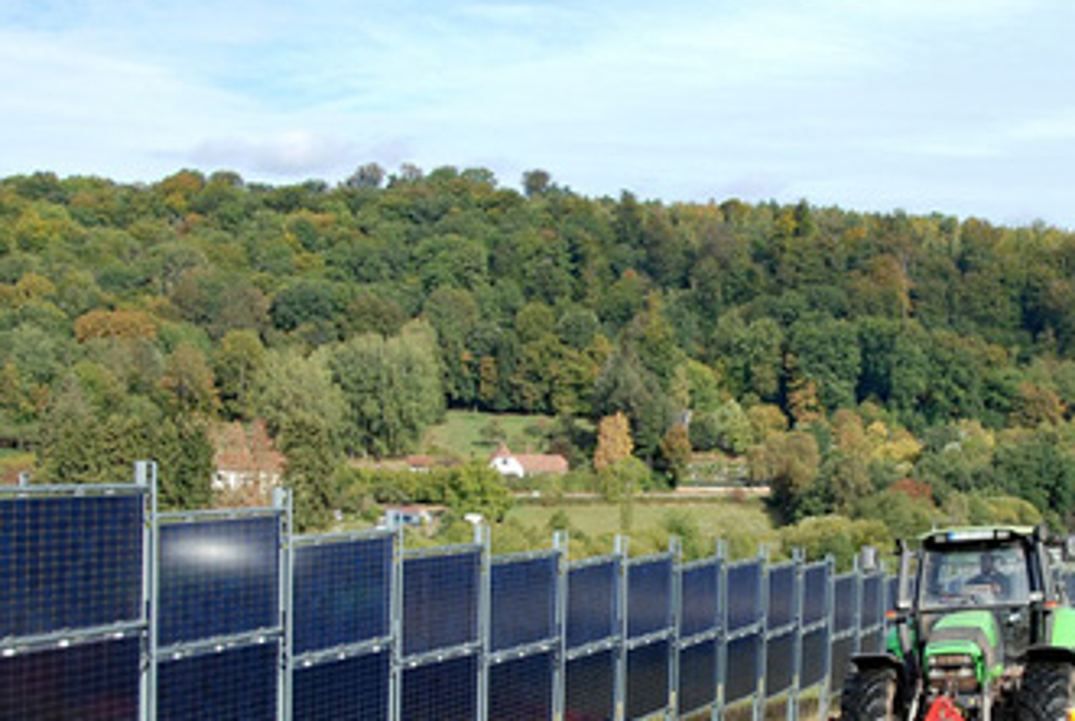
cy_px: 555
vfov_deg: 20.0
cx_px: 766
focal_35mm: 68
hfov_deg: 29.3
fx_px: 2031
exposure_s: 1/250
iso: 200
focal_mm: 25
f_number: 8
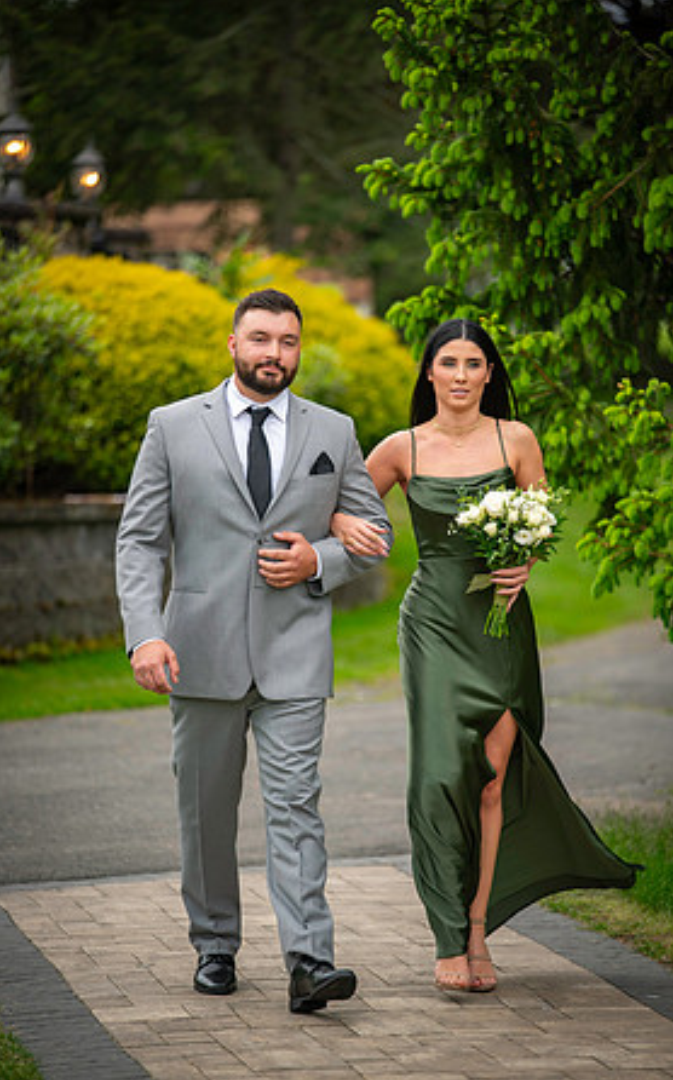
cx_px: 358
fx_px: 5146
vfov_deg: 12.0
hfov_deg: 7.5
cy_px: 540
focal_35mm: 175
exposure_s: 1/320
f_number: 2.8
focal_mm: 170
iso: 100
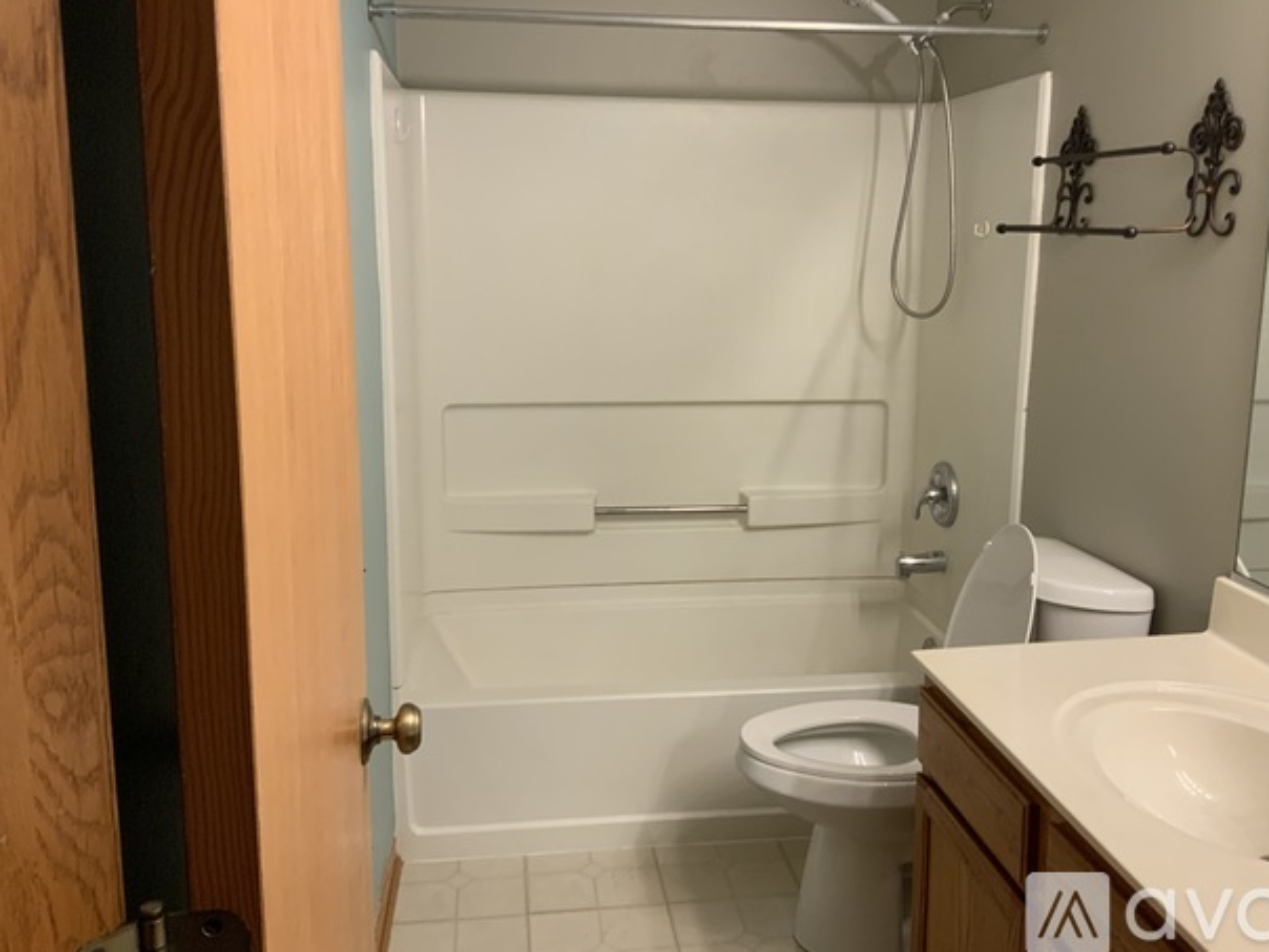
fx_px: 1173
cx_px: 665
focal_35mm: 32
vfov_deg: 44.1
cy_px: 431
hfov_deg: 56.8
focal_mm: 3
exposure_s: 1/60
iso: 100
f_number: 1.8
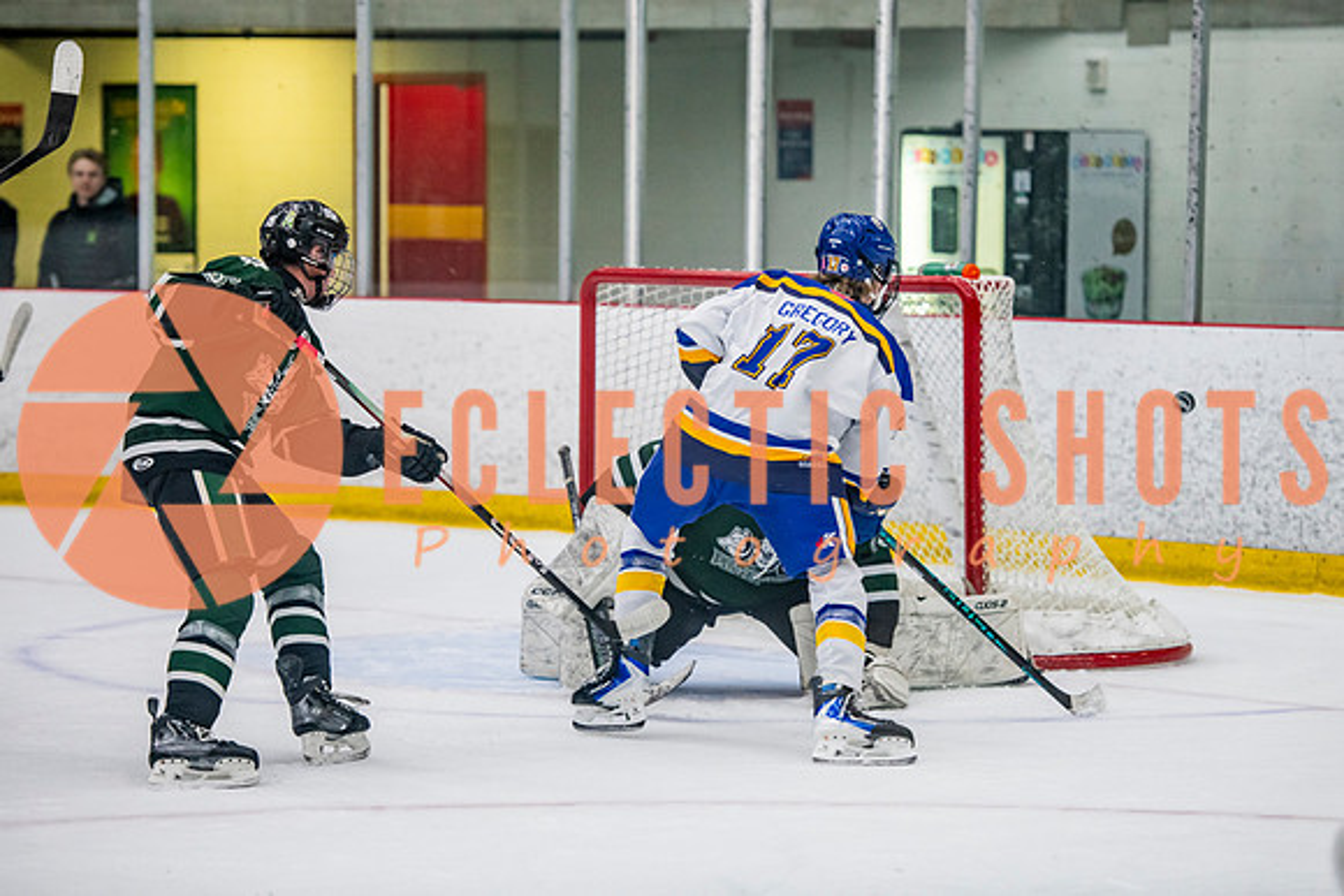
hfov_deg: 14.1
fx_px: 5433
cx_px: 720
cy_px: 384
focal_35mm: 146
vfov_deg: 9.4
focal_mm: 125
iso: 2000
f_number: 3.2
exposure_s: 1/640
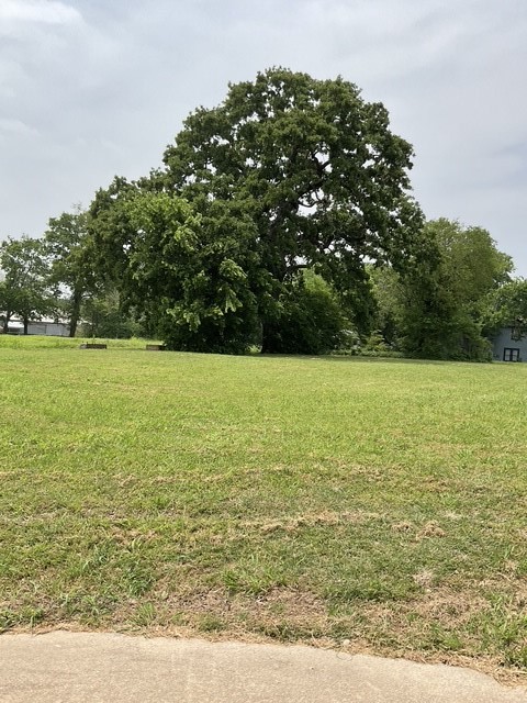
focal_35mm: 29
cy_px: 352
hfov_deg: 48.2
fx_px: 589
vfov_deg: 61.7
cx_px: 264
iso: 16
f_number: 1.8
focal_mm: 3
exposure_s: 1/2058
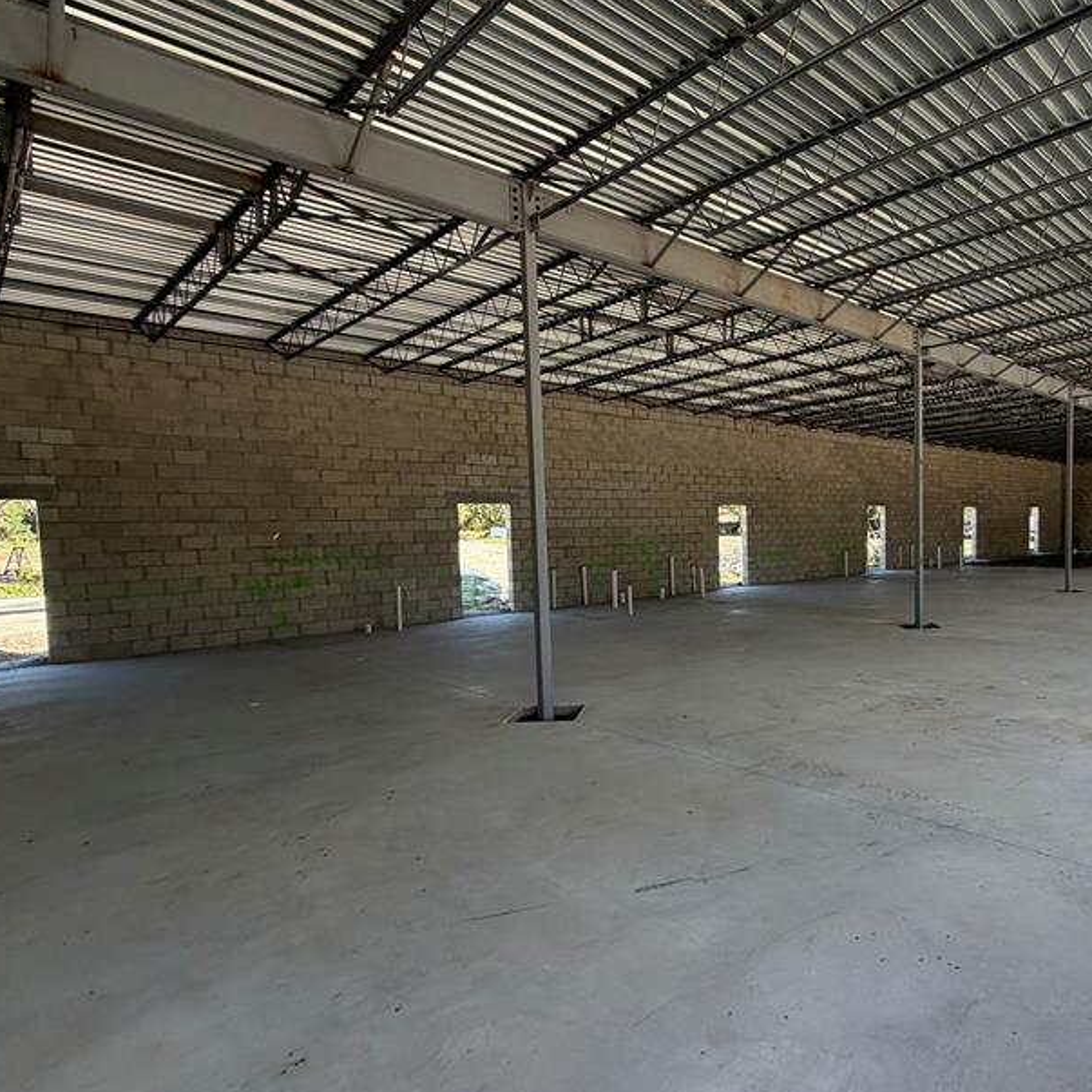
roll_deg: +0.1
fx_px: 749
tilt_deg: -4.8
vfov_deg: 72.1
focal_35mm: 21
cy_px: 569
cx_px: 788
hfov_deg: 68.5
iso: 64
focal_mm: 2.22
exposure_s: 1/194
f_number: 2.2
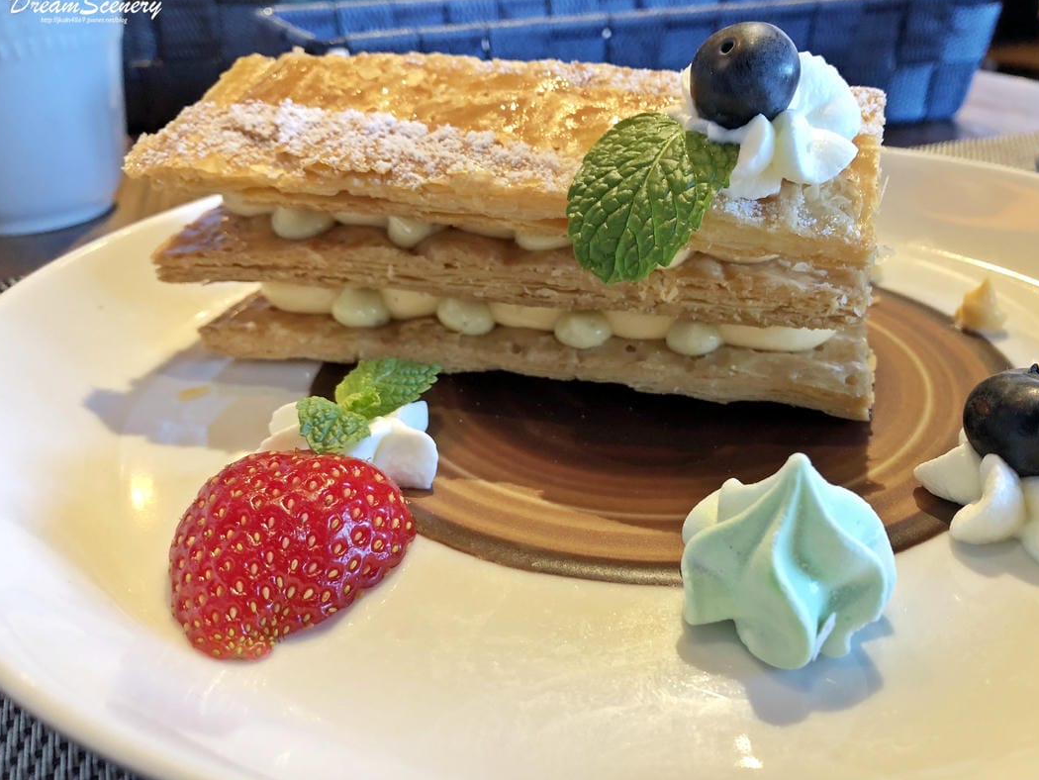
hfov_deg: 56.6
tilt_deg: -27.7
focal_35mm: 32
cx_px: 583
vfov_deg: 44.2
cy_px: 411
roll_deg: +1.6
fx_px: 961
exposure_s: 1/15
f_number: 1.8
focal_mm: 3.99
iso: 40
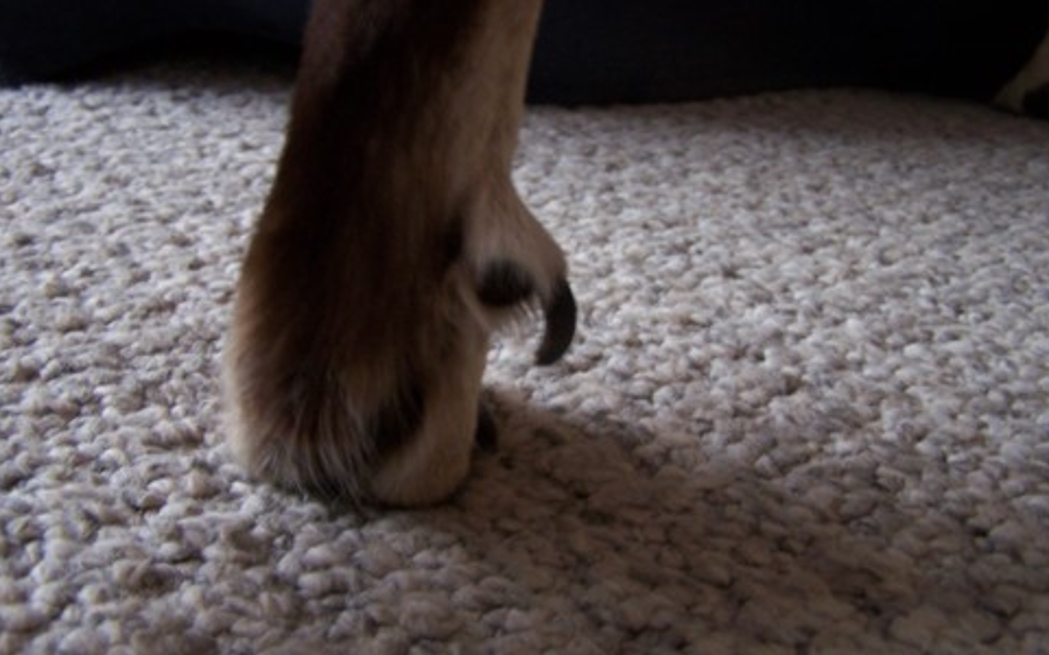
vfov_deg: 30.5
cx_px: 540
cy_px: 331
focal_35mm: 42
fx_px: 1201
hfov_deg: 47.2
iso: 140
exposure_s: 1/8
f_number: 2.8
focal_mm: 6.3
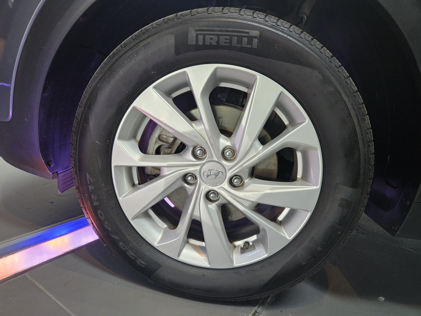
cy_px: 158
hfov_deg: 73.9
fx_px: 280
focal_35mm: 23
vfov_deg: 58.9
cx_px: 210
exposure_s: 1/120
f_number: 1.8
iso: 640
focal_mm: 5.4
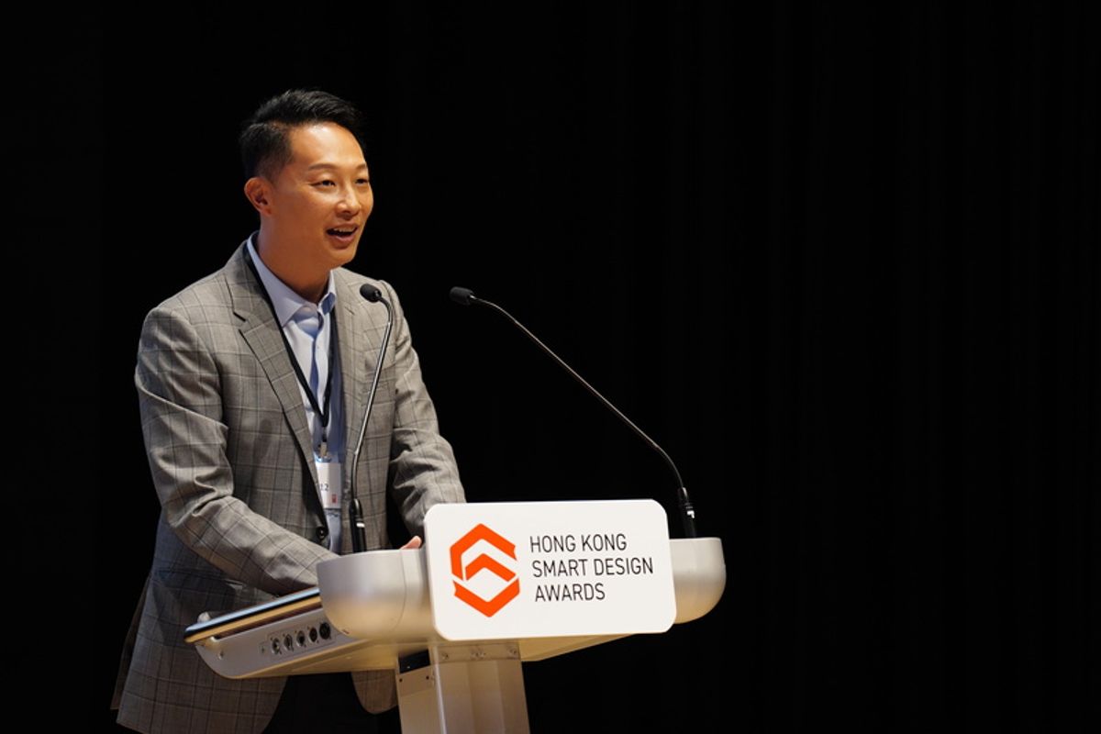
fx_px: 6116
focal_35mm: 200
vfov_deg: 6.9
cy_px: 367
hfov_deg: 10.3
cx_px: 550
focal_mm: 200
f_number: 2.8
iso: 1600
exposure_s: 1/160
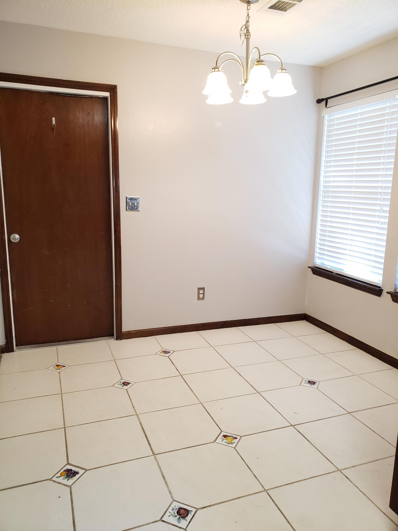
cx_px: 199
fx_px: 399
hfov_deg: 53.1
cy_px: 266
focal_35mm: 26
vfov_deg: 67.3
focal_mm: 4.3
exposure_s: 1/60
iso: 320
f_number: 2.4
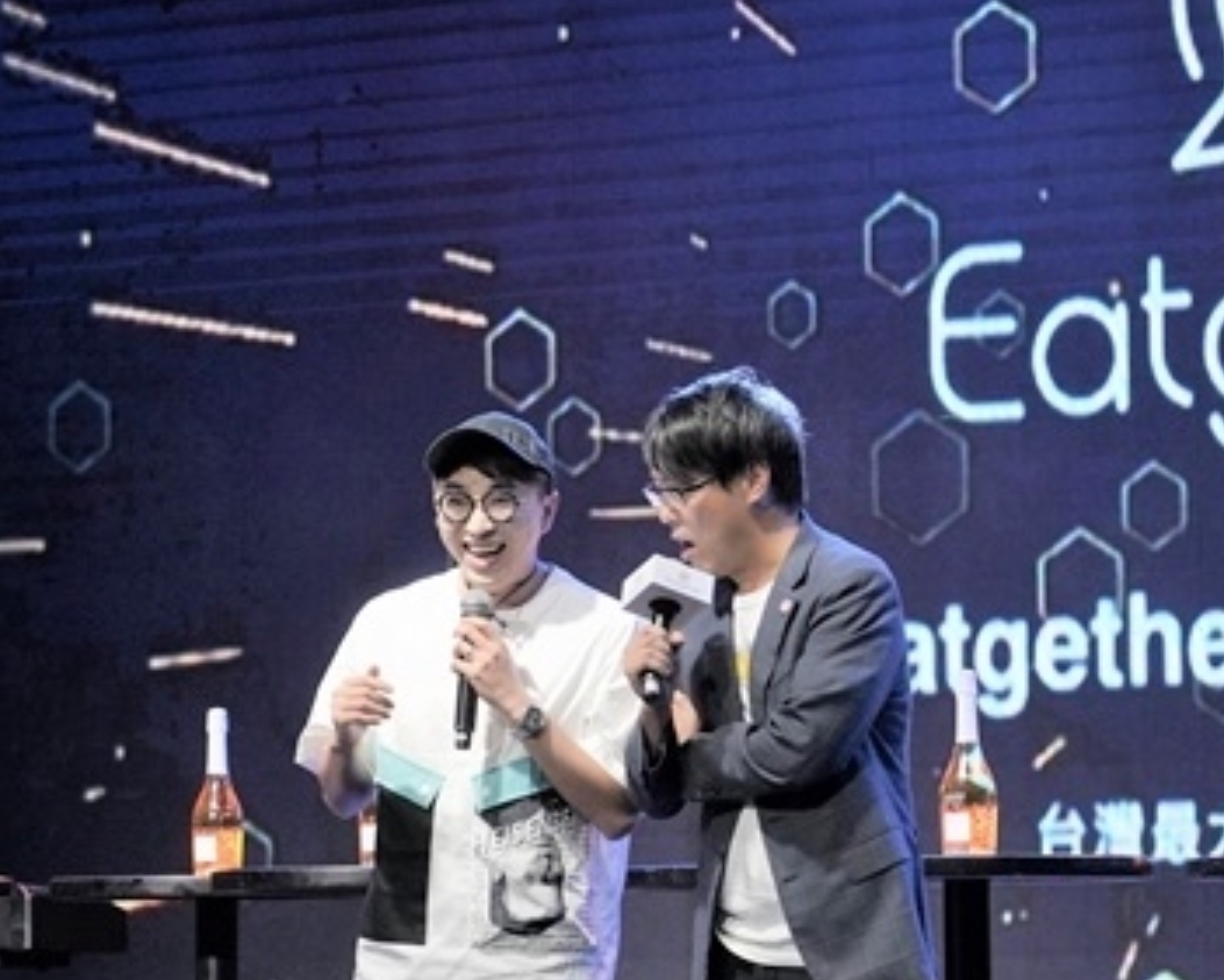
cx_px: 551
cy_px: 584
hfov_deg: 12.4
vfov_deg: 9.9
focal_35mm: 156
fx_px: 5653
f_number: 5
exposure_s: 1/200
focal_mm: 73
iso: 2000
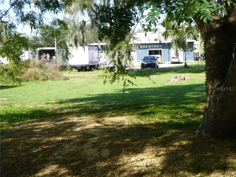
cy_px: 88
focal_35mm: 58
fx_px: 395
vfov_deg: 25.2
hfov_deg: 33.2
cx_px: 118
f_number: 5.1
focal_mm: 10.4
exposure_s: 1/125
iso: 100
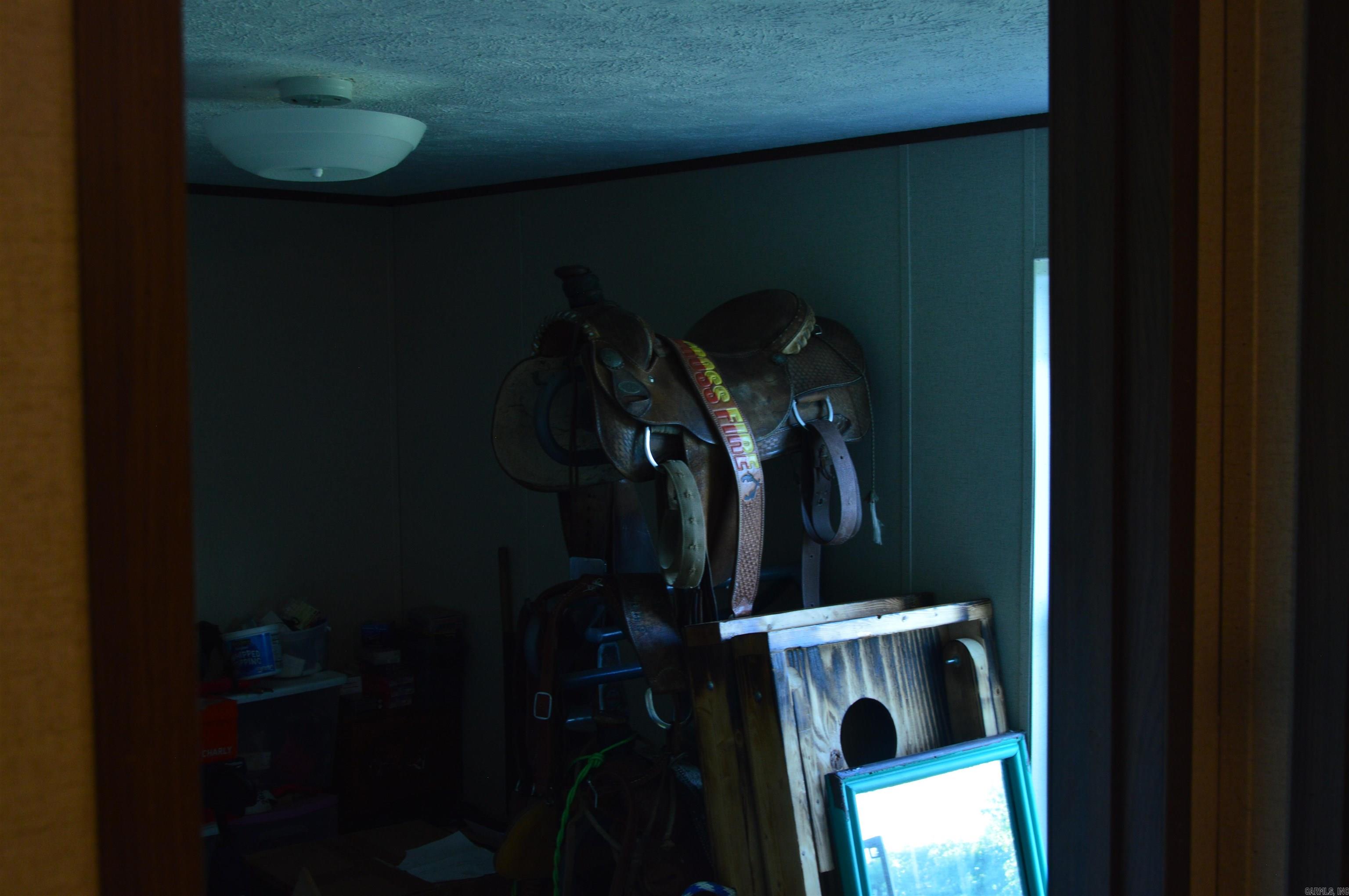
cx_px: 674
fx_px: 1628
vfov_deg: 30.8
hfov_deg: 45.0
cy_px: 448
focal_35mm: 44
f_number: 6.3
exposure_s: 1/20
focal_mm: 29
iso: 400
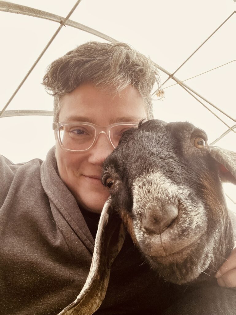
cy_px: 158
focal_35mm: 32
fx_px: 291
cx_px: 118
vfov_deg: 56.8
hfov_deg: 44.2
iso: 80
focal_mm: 2.87
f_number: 2.2
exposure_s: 1/94
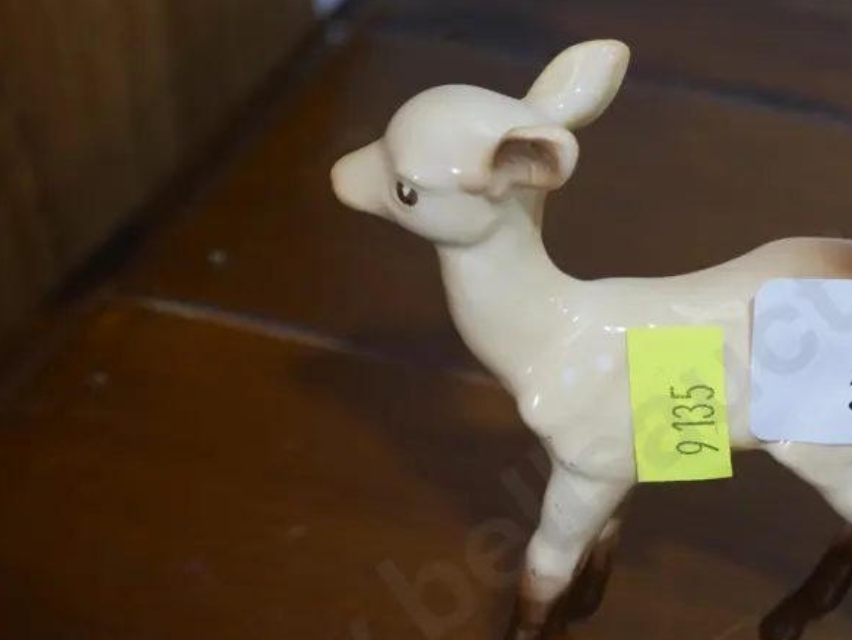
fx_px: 3029
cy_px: 376
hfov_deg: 15.9
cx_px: 732
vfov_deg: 12.1
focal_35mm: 123
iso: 1000
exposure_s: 1/80
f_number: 5.5
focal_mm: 35
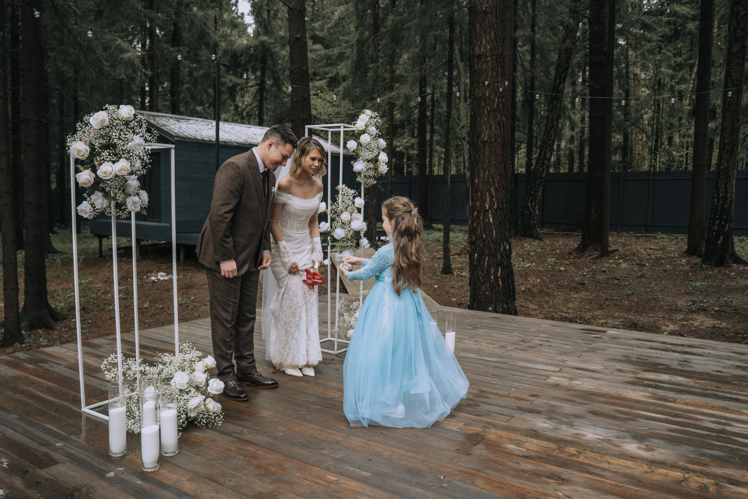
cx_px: 374
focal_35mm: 28
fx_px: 582
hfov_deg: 65.5
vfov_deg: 46.4
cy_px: 250
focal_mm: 28
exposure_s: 1/250
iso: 400
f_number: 3.5
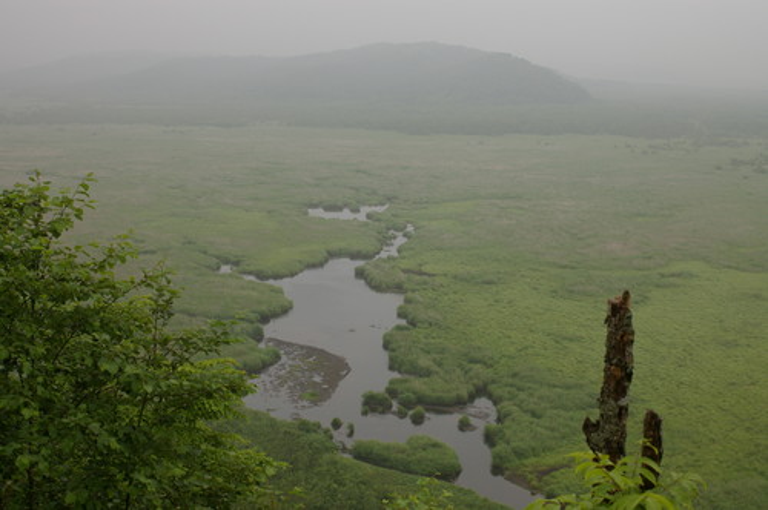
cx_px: 384
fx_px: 1119
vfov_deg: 25.7
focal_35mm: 52
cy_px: 255
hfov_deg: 37.9
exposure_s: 1/1000
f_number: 5.6
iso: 400
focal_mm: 35
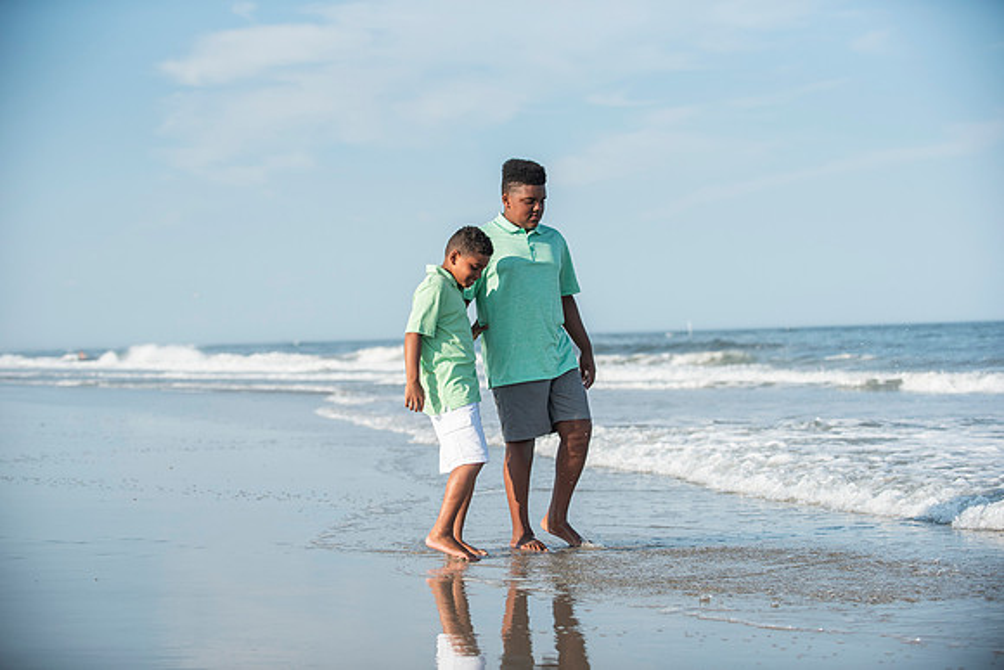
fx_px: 2176
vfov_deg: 17.5
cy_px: 335
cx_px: 502
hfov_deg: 26.0
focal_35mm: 78
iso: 250
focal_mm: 78
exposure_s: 1/4000
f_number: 3.5
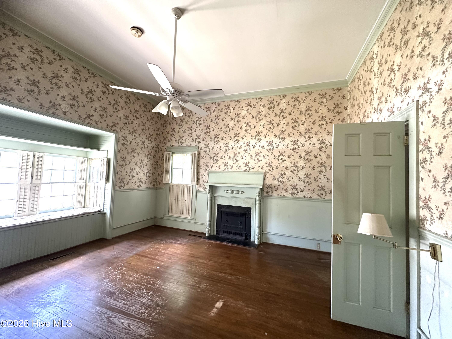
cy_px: 170
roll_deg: -2.1
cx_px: 226
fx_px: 183
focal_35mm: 14
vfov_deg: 85.7
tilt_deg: +2.8
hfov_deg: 102.1
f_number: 2.2
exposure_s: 1/60
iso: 400
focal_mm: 2.22
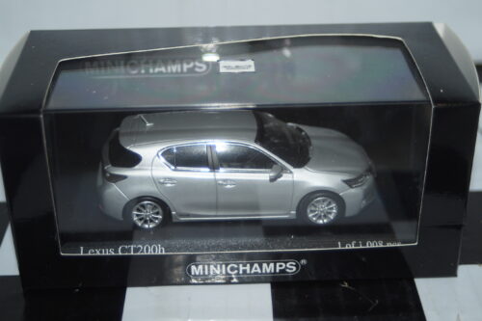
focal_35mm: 68
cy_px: 160
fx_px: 903
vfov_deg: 20.1
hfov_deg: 29.9
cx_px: 241
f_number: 4.5
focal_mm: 45
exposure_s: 1/80
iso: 125
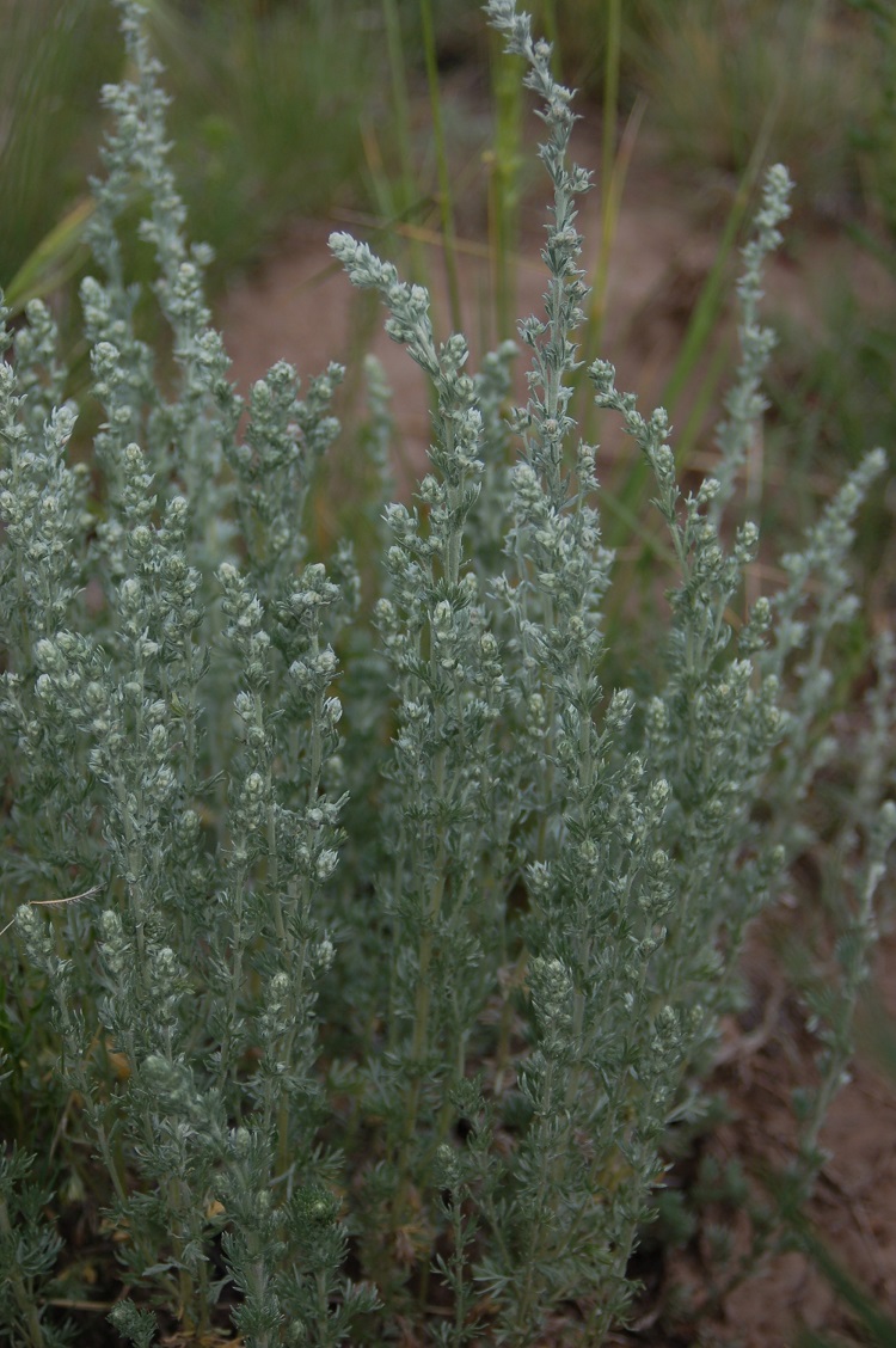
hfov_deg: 16.2
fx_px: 3142
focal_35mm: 84
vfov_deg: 24.2
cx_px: 448
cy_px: 674
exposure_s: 1/500
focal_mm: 56
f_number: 5.6
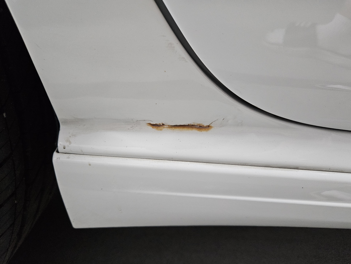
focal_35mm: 24
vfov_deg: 56.8
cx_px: 183
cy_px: 136
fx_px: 243
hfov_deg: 71.6
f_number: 1.8
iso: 800
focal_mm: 5.4
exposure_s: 1/60
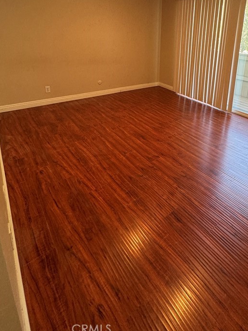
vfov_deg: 74.1
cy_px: 88
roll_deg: -2.6
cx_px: 177
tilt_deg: -15.8
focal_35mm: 21
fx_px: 201
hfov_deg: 60.9
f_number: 2.2
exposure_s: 1/60
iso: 200
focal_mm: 2.22
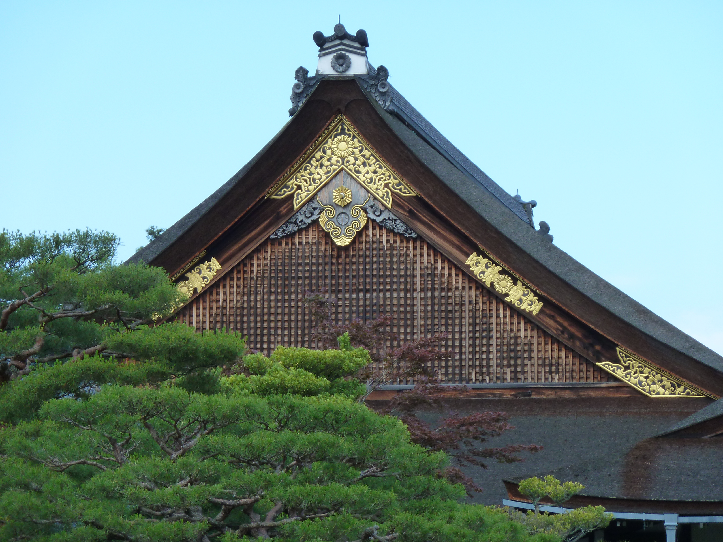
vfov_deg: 8.2
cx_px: 362
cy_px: 271
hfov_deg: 10.9
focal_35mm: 182
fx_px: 3801
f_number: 4.5
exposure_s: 1/250
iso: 125
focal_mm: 29.9
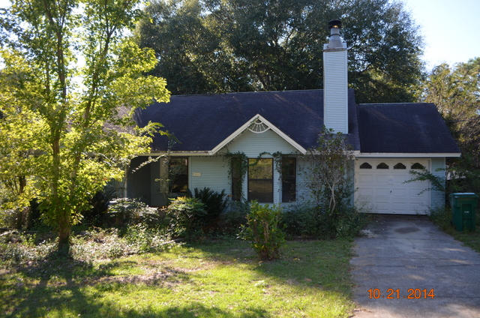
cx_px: 240
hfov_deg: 67.5
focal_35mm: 27
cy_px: 159
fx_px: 359
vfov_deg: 47.7
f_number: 3.5
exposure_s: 1/200
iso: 100
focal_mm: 18
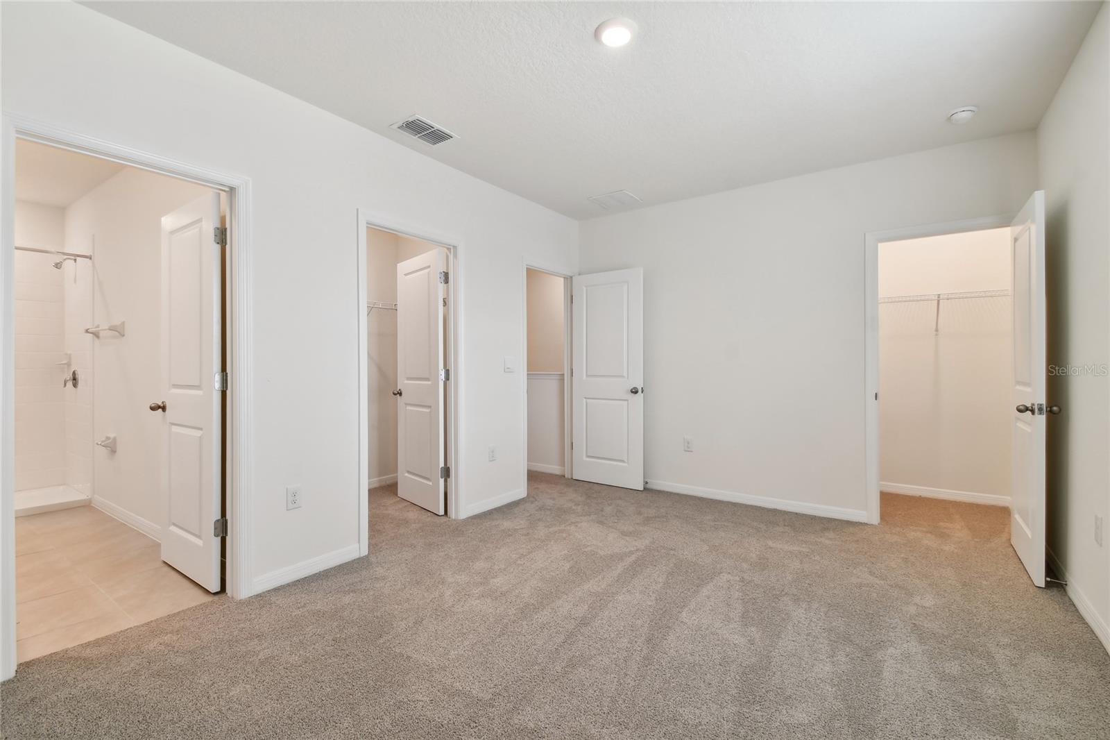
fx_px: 462
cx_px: 555
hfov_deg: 100.4
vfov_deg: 77.3
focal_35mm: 15
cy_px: 370
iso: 100
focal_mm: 10
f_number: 7.1
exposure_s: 1/6
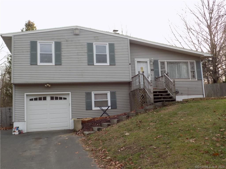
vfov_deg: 41.8
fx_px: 222
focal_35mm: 34
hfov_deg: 54.0
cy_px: 84
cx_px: 113
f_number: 3.4
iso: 80
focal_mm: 6.1
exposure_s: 1/160
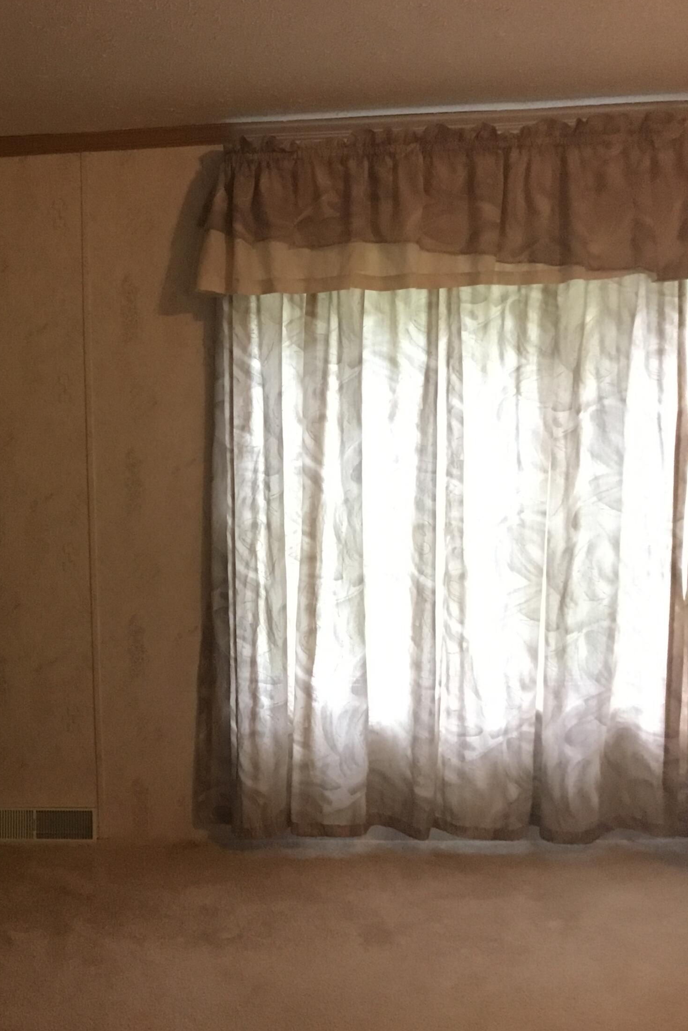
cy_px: 508
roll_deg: +1.7
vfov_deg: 44.5
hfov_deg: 28.5
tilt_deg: -7.5
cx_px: -14
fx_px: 1261
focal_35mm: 44
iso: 200
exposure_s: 1/30
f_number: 2.4
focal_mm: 3.3
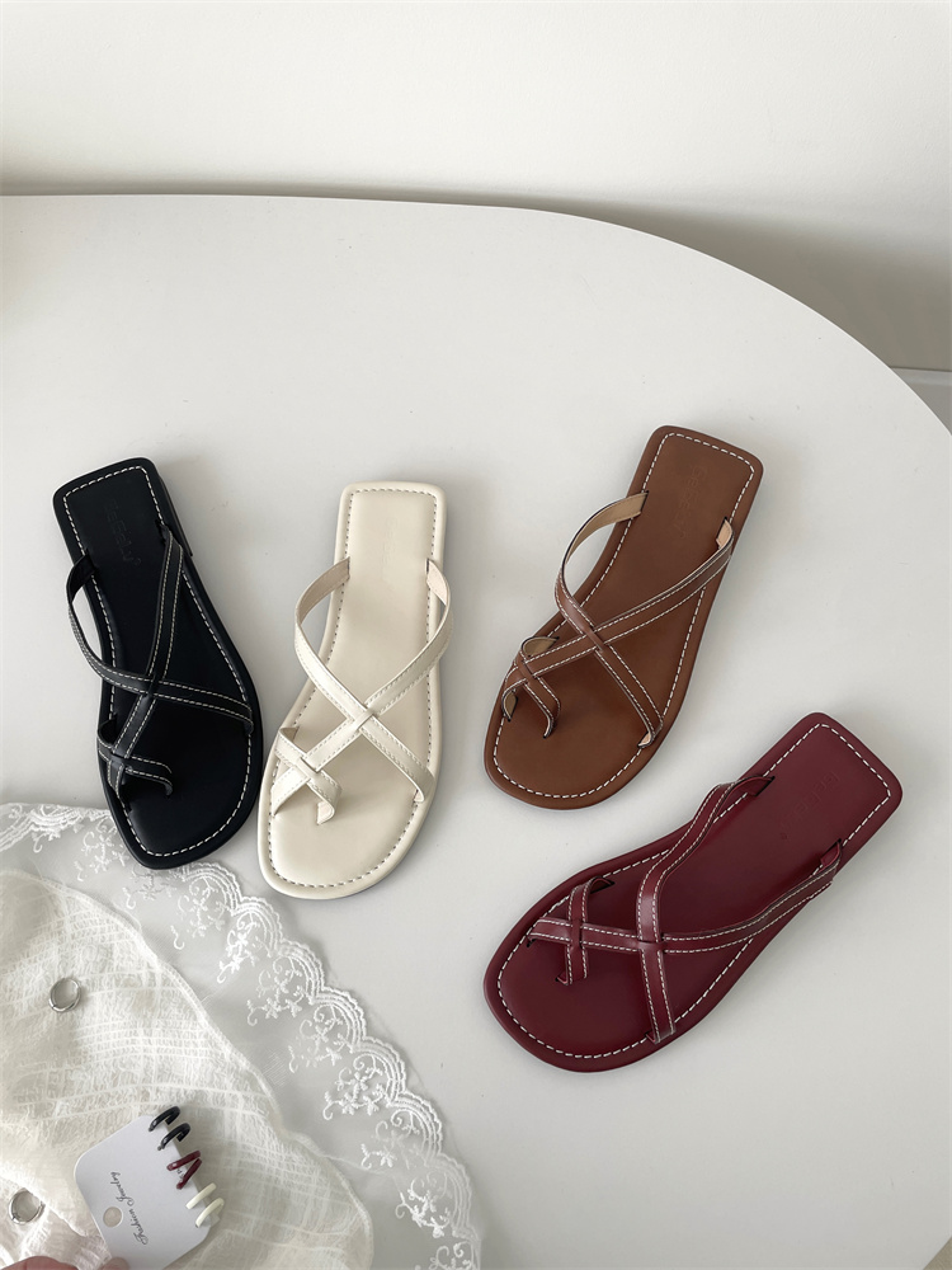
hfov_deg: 53.1
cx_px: 476
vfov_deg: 67.3
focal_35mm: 26
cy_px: 635
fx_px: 953
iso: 32
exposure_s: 1/191
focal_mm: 4.2
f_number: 1.6
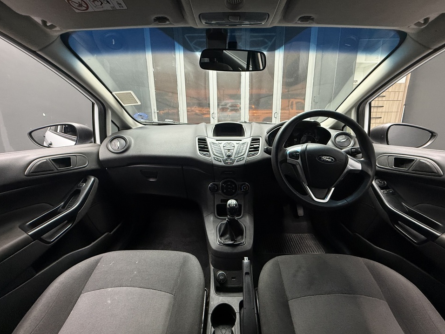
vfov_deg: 81.6
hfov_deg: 98.2
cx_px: 228
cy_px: 156
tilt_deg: -13.1
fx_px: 193
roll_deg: +0.6
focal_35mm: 15
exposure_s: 1/50
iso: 500
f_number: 2.2
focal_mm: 2.22
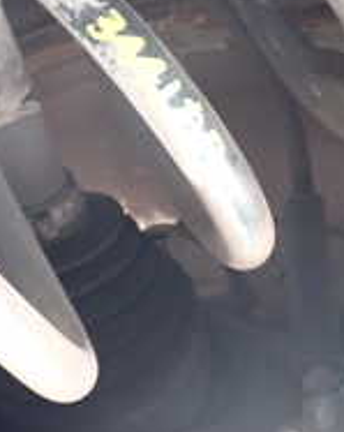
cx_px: 164
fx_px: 1442
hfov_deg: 13.6
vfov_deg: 16.8
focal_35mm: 113
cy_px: 58
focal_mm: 6.37
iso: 800
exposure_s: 1/30
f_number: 2.5
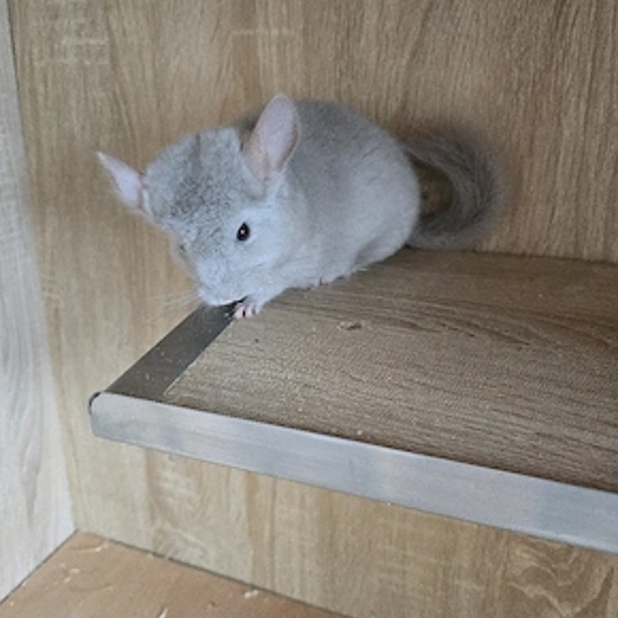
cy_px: 279
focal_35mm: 28
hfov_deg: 57.3
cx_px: 303
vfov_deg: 57.2
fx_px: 566
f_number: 1.7
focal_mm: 6.3
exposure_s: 1/101
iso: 1600
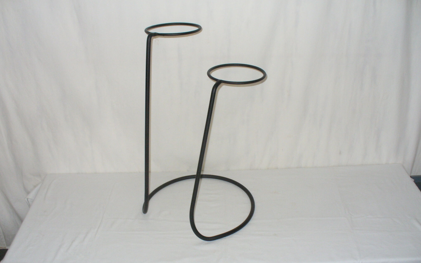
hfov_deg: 49.3
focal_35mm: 40
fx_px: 459
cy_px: 136
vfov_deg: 32.0
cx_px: 213
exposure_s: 1/30
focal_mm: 6.1
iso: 160
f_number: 2.8
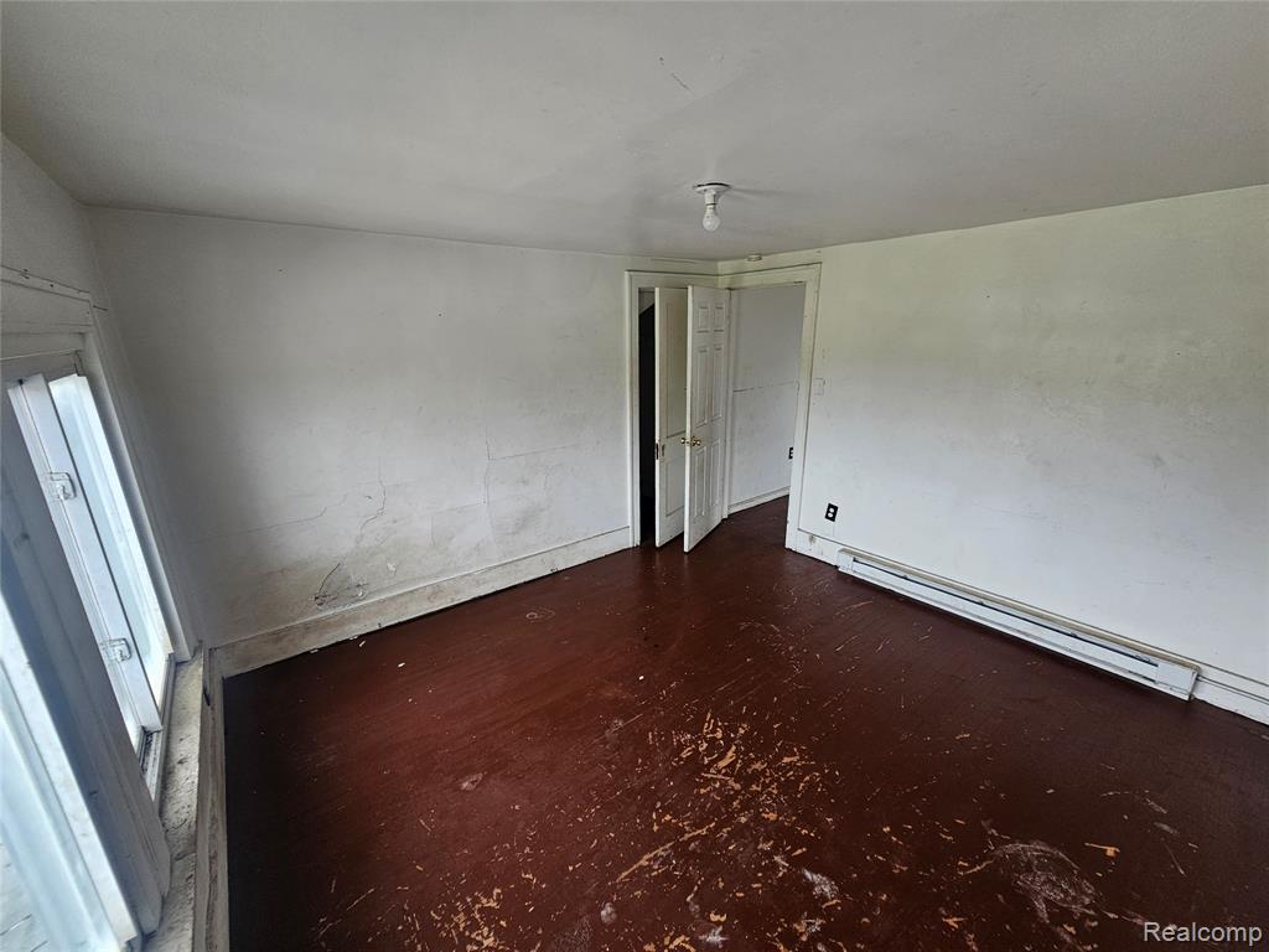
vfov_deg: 89.9
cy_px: 476
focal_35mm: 13
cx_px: 634
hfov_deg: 106.2
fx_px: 477
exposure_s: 1/60
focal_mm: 2.2
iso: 50
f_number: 2.2
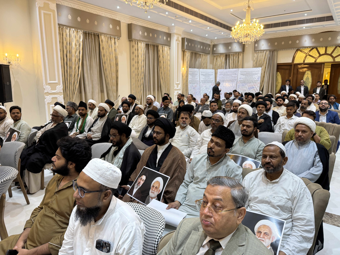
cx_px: 170
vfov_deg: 56.8
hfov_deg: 71.6
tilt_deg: -11.9
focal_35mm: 24
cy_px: 128
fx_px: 236
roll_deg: -0.4
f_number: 1.78
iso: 160
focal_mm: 6.76
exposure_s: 1/50
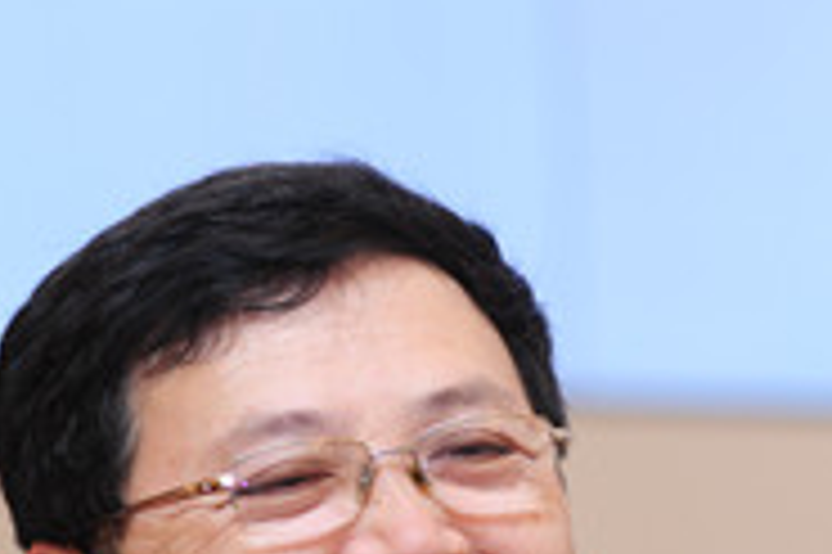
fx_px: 7781
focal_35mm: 337
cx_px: 400
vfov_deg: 4.1
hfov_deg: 6.1
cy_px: 649
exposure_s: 1/100
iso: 1250
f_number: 3.5
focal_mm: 125
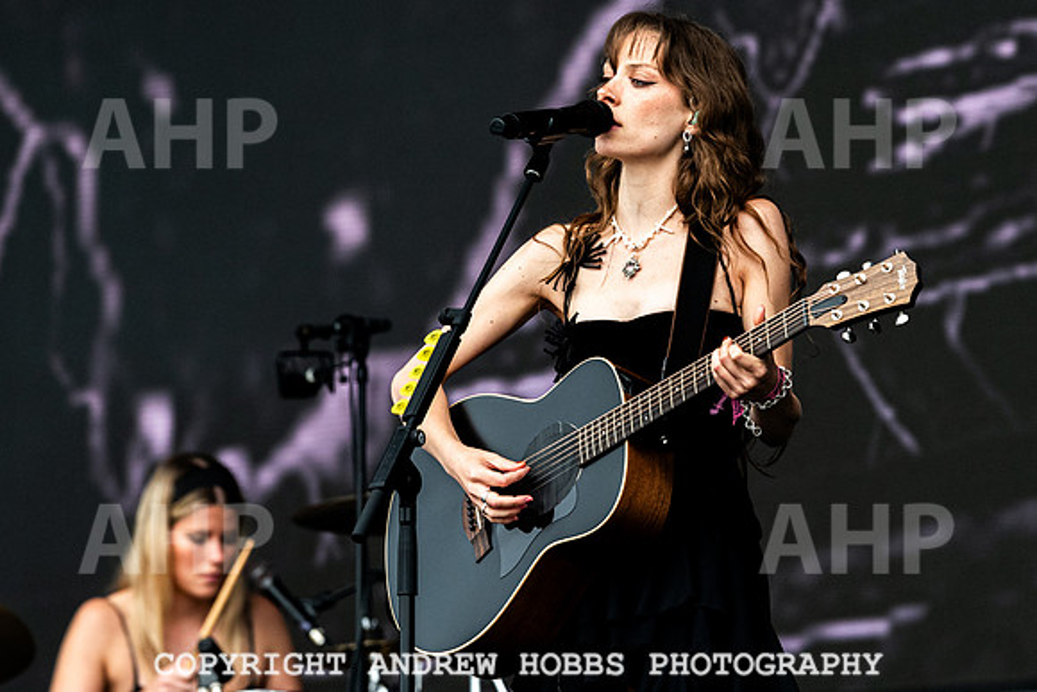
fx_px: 11354
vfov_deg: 3.5
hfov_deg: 5.2
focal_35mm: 394
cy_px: 223
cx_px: 754
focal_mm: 200
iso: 640
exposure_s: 1/1250
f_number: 4.5
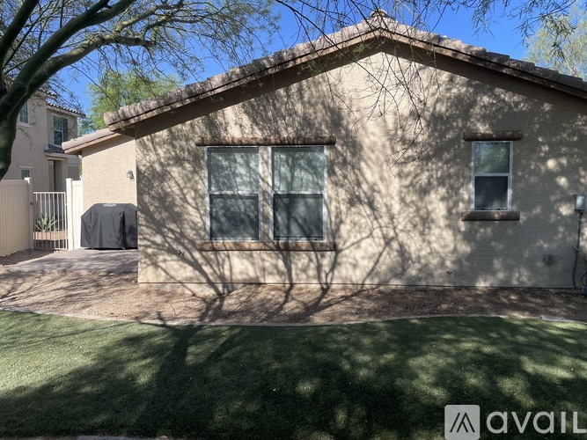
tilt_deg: -1.6
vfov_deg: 53.0
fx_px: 441
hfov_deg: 67.3
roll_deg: +0.6
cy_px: 220
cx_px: 294
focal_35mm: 26
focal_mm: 4.2
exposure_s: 1/2174
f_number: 1.6
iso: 32
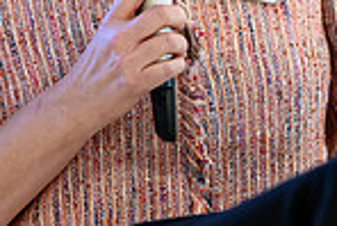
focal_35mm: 335
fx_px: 3139
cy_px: -179
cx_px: 164
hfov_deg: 6.1
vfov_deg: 4.1
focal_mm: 85
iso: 3200
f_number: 1.8
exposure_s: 1/400
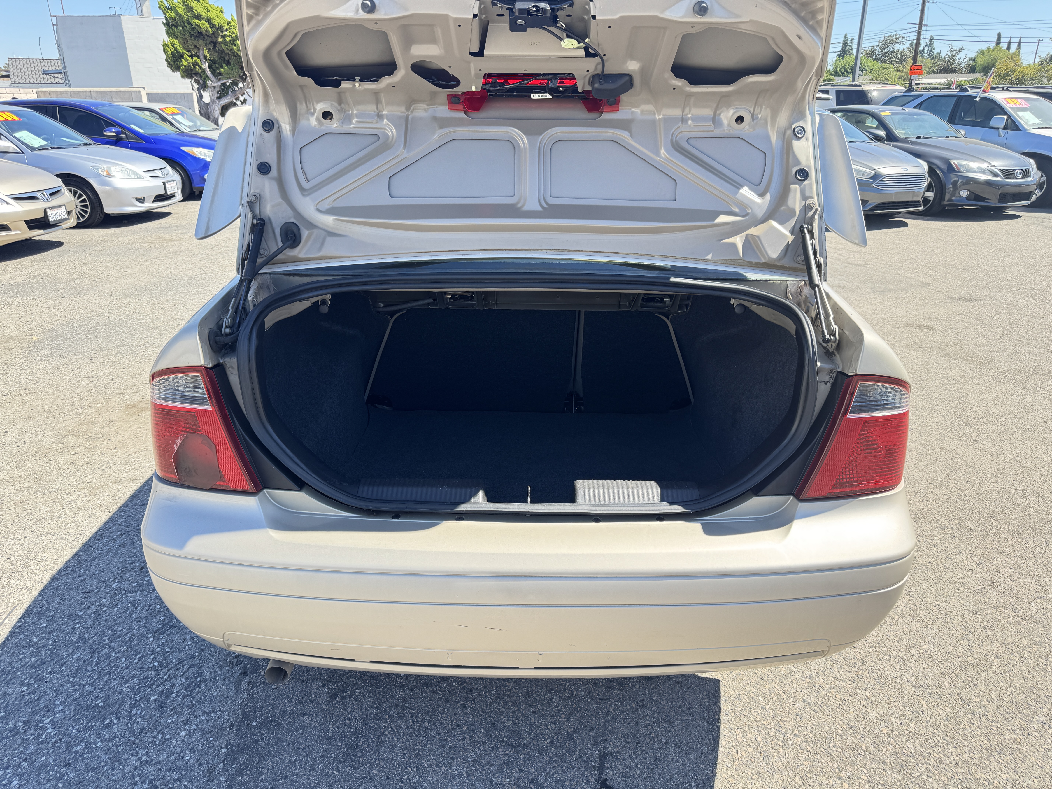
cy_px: 394
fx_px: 729
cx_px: 526
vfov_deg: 56.8
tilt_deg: -21.4
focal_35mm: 24
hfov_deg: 71.6
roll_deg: +0.3
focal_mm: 6.76
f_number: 1.78
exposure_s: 1/812
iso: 80
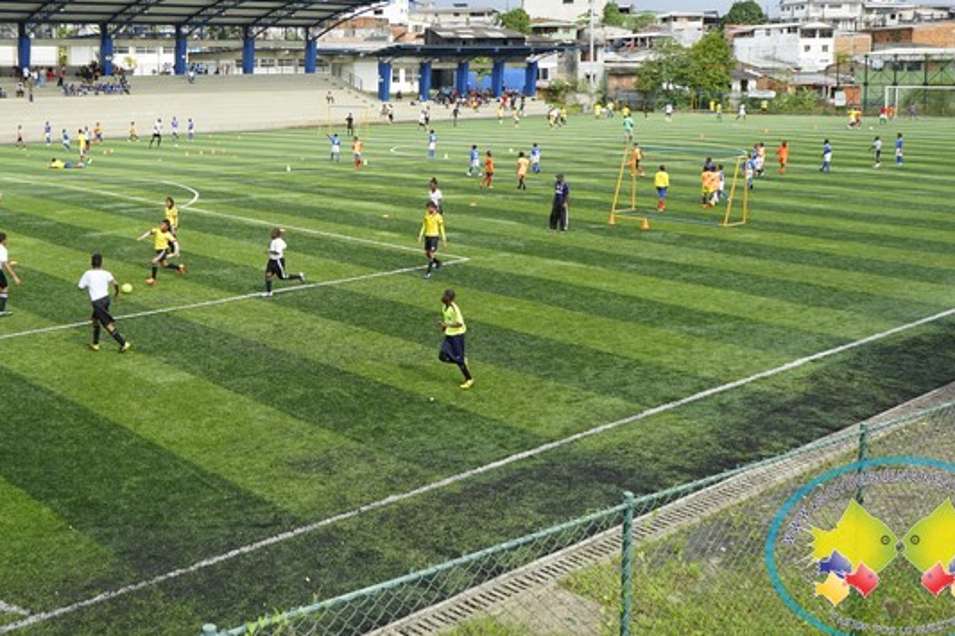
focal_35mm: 42
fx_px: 1114
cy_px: 176
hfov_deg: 45.8
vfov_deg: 31.4
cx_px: 326
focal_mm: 28
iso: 125
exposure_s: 1/125
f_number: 8
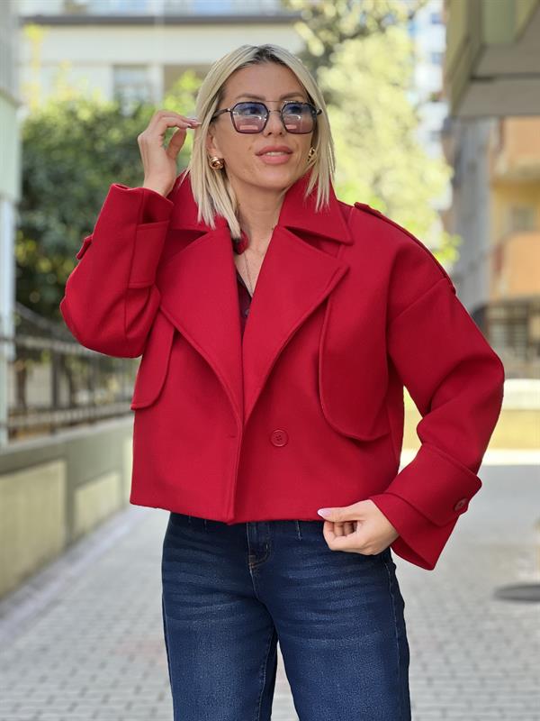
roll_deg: -0.3
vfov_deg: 25.3
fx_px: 1602
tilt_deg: +2.6
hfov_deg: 19.1
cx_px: 270
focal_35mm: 77
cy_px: 360
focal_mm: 9
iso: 160
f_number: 2.8
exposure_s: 1/121
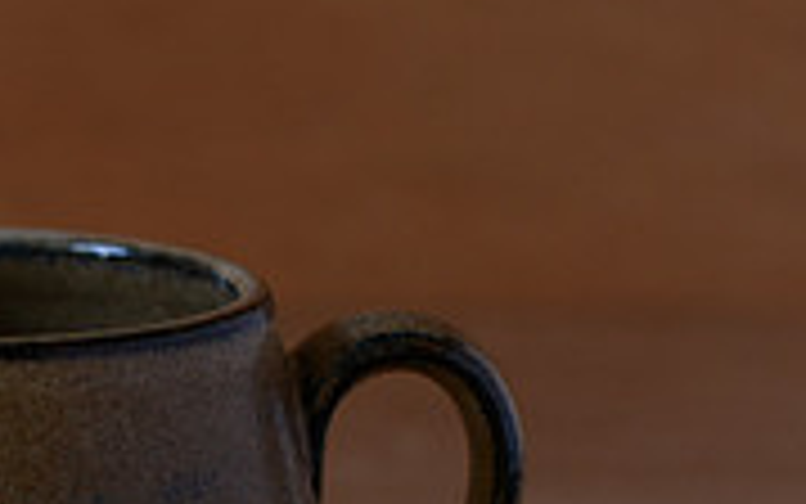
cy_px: 601
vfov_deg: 7.9
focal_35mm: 165
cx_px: -68
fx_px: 3626
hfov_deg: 12.5
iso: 500
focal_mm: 50
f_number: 3.5
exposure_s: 1/100
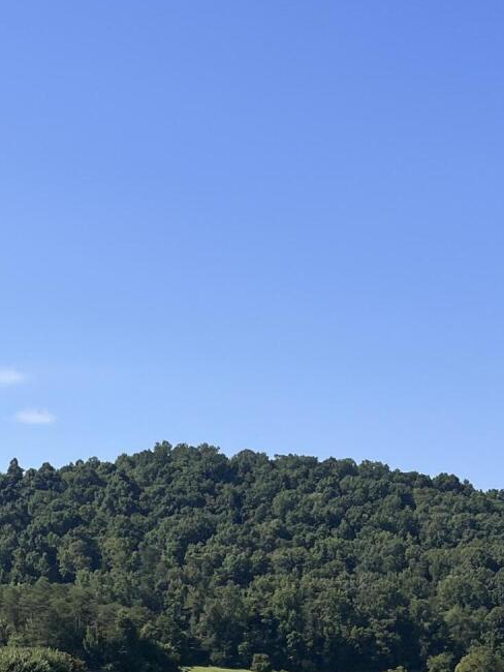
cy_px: 861
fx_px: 1552
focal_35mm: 80
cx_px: 228
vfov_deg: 22.1
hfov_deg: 18.4
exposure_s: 1/2899
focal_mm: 5.1
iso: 50
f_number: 1.6
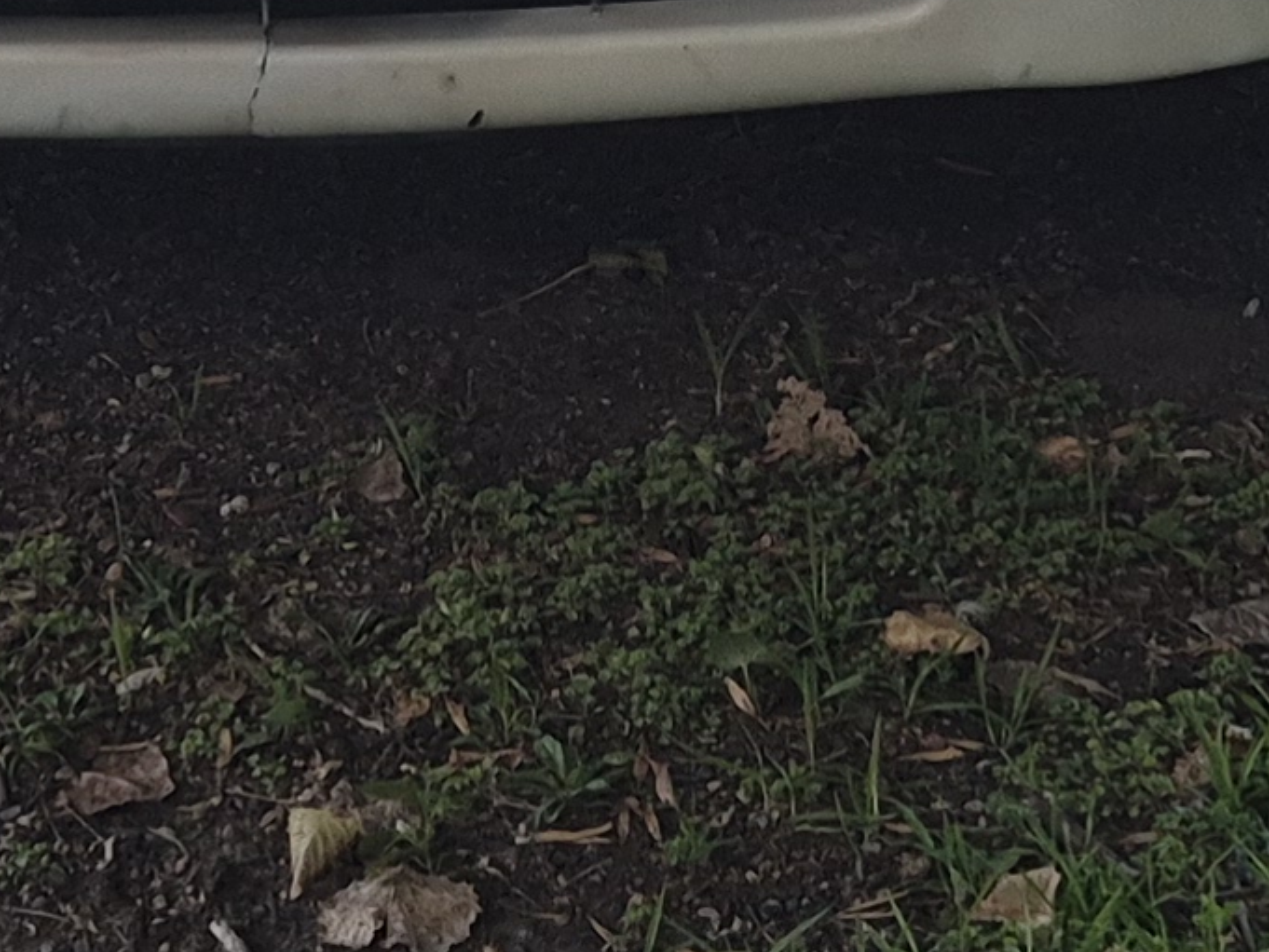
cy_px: -751
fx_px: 4950
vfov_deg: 10.4
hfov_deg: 14.6
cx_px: 662
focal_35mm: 135
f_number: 1.8
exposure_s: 1/180
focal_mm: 5.4
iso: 125
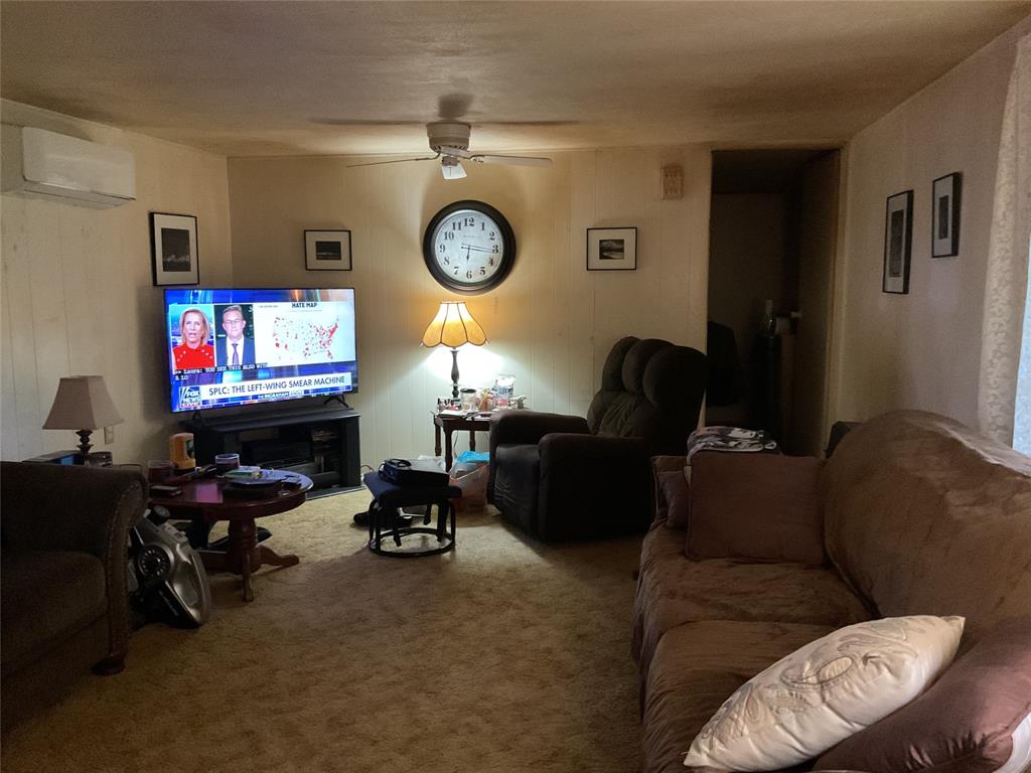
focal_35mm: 29
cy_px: 386
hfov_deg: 61.7
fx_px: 864
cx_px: 516
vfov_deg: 48.2
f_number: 1.8
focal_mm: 3
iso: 500
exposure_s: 1/30
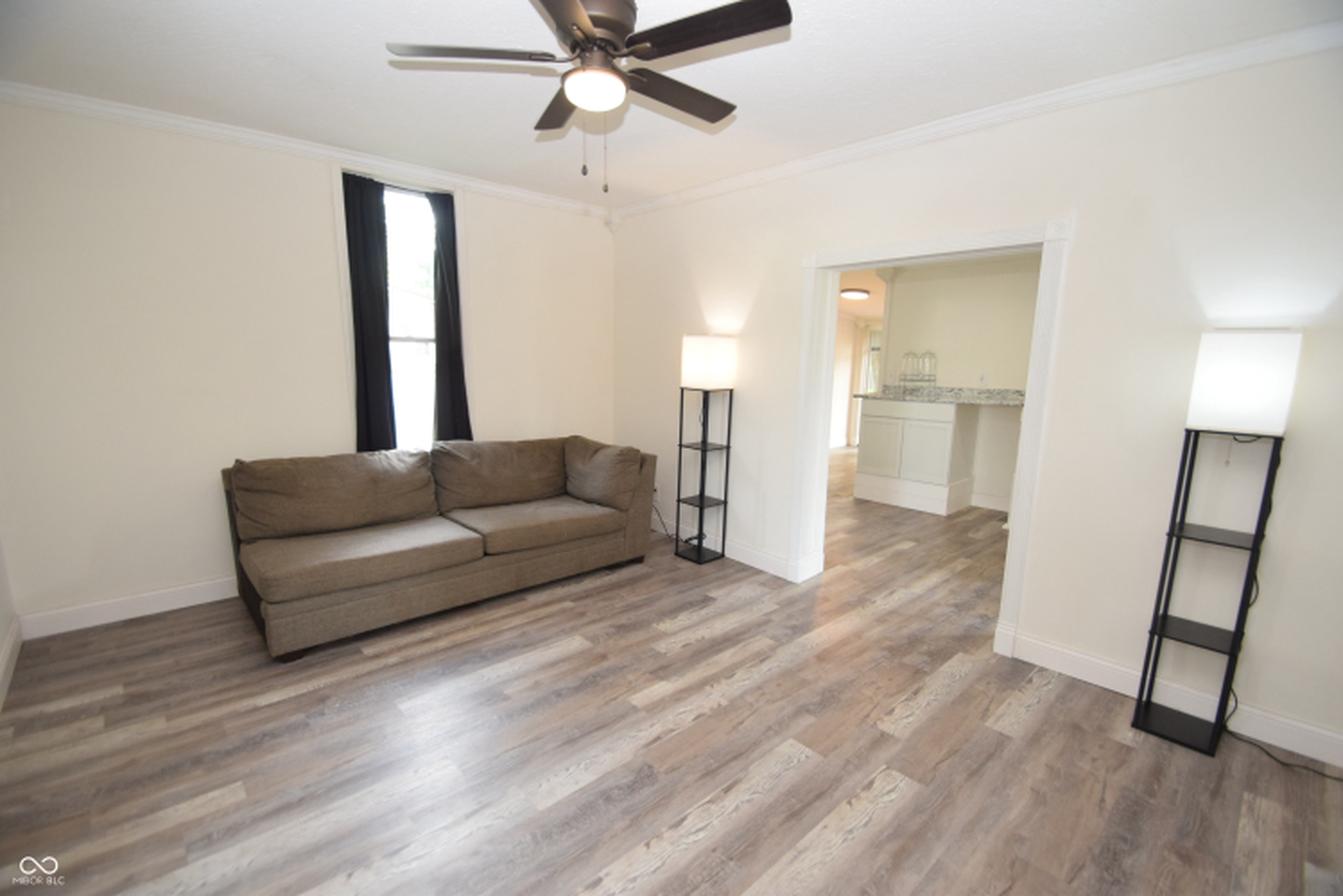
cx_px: 672
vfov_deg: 77.4
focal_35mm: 15
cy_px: 448
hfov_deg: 100.4
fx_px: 560
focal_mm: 10
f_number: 4.5
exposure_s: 1/80
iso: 800
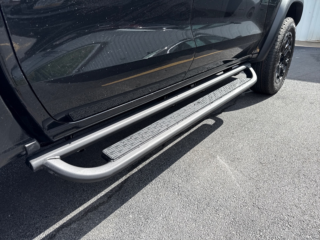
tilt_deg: -24.0
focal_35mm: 24
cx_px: 160
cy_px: 120
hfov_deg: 71.6
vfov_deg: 56.8
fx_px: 222
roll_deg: +1.0
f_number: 1.78
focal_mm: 6.76
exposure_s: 1/2110
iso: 80
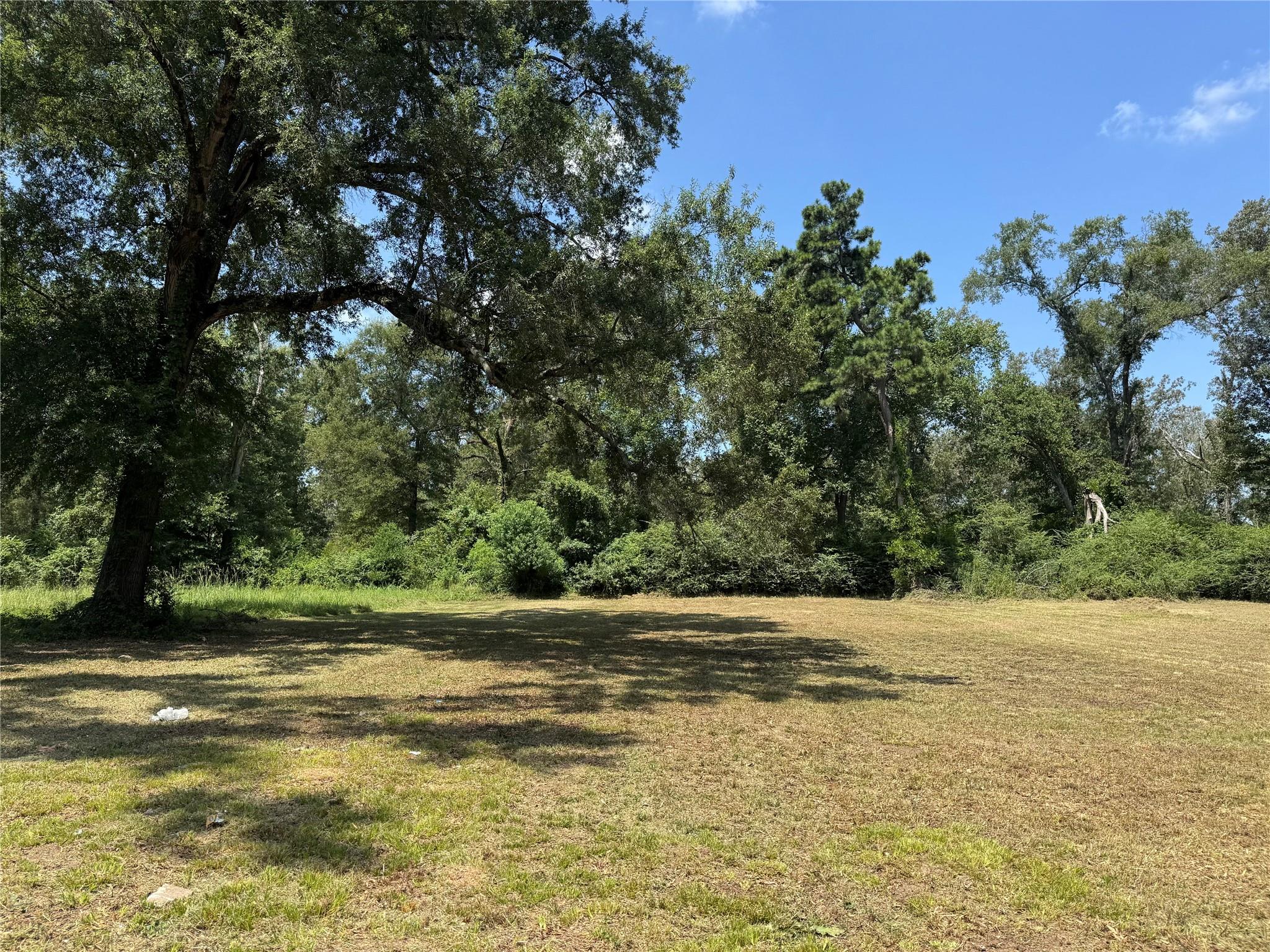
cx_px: 635
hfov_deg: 71.6
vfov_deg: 56.8
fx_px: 881
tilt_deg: +6.0
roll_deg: -0.8
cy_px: 476
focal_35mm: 24
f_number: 1.78
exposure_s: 1/2041
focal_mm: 6.76
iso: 80
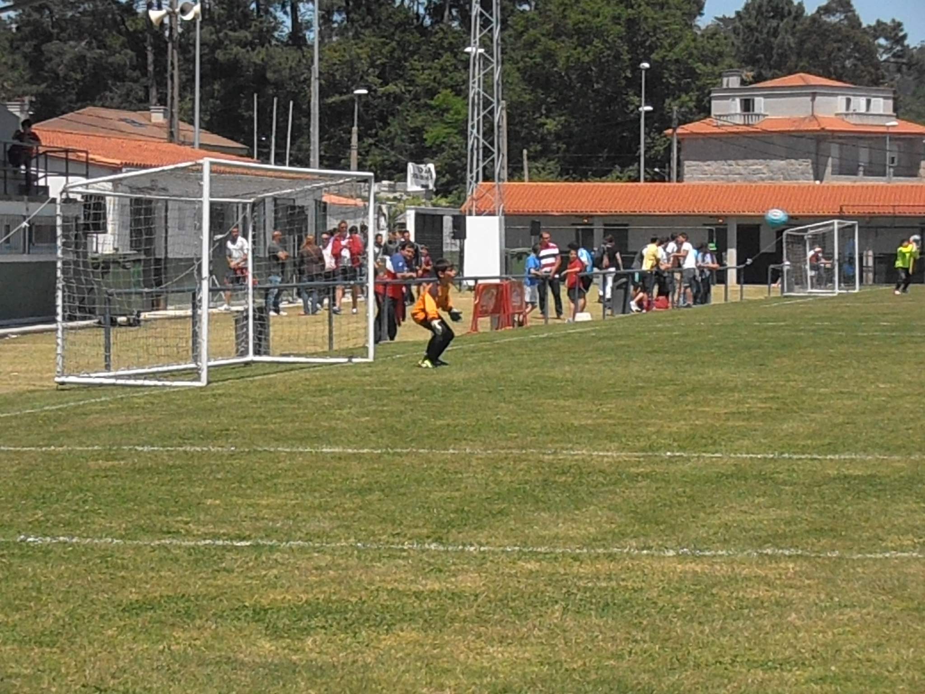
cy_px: 347
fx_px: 3688
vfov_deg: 10.7
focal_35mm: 138
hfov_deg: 14.3
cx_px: 462
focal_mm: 24.39
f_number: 15
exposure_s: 1/320
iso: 400
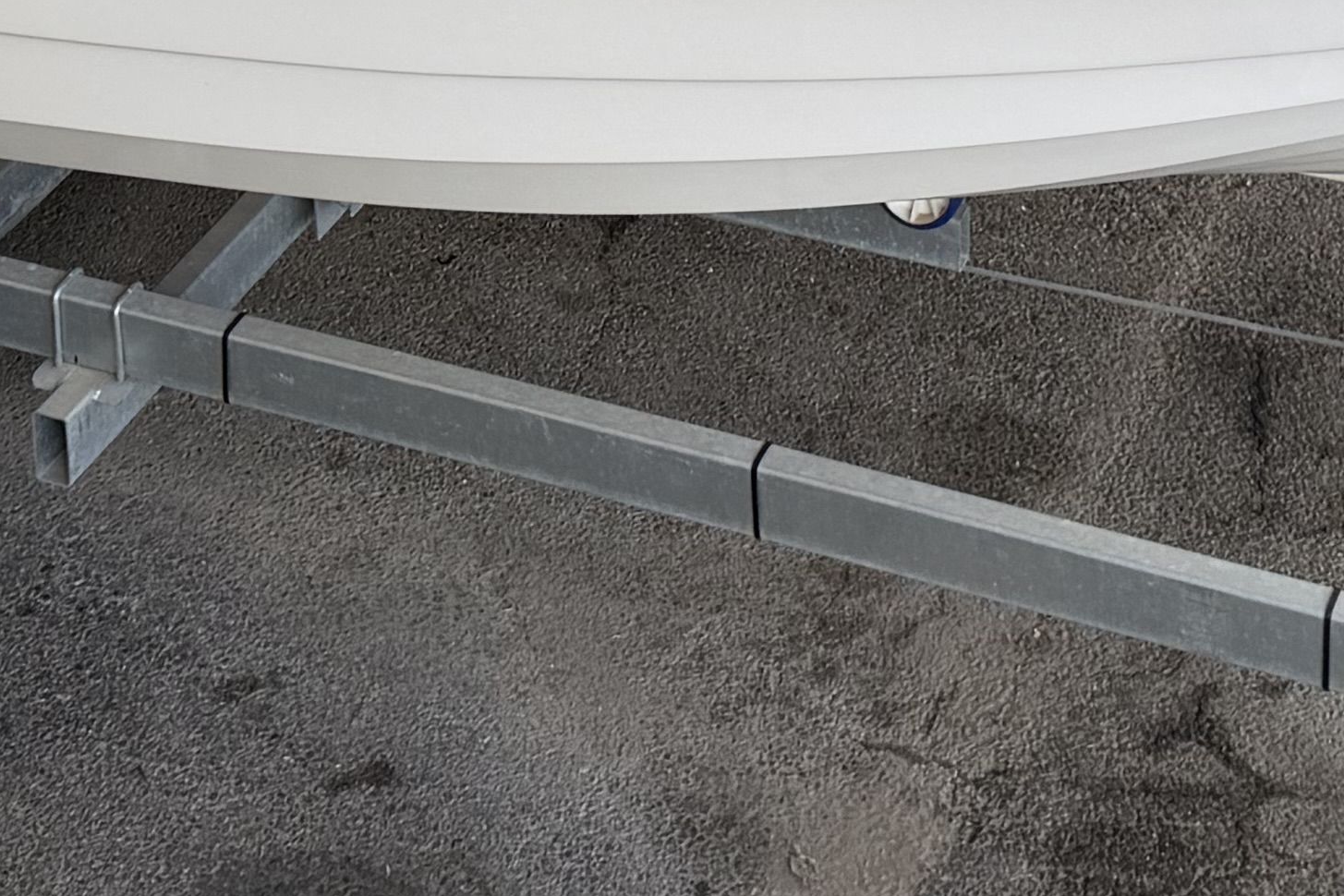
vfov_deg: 12.7
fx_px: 3658
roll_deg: -0.8
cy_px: -720
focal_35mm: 98
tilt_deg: -20.5
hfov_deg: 20.8
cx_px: 834
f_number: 1.78
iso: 80
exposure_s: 1/547
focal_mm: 6.76
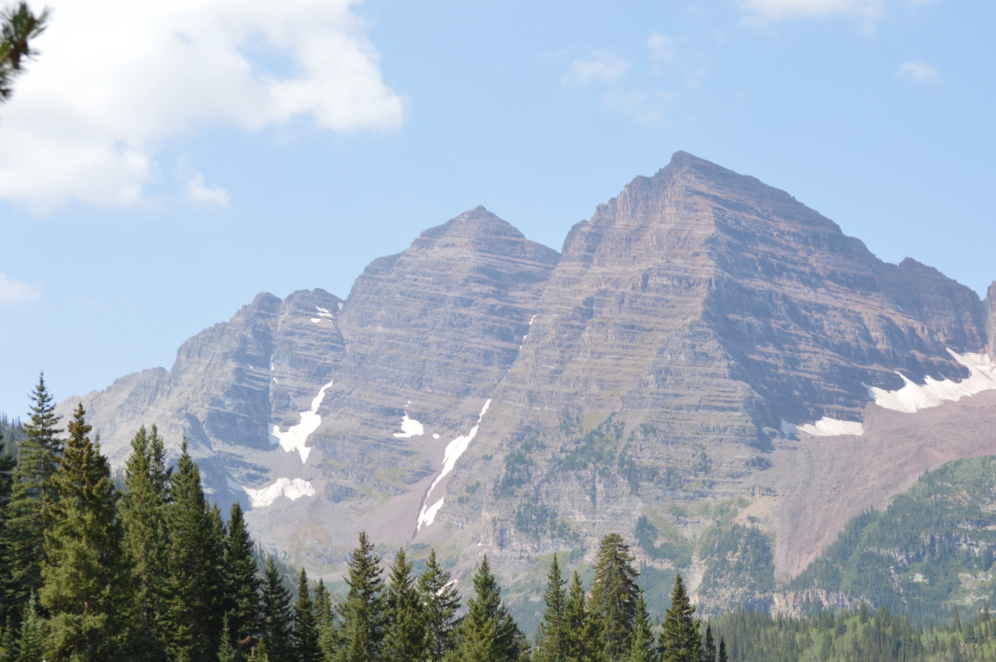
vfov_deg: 14.6
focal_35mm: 94
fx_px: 2586
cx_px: 546
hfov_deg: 21.8
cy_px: 359
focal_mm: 55
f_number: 7.1
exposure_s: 1/200
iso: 100
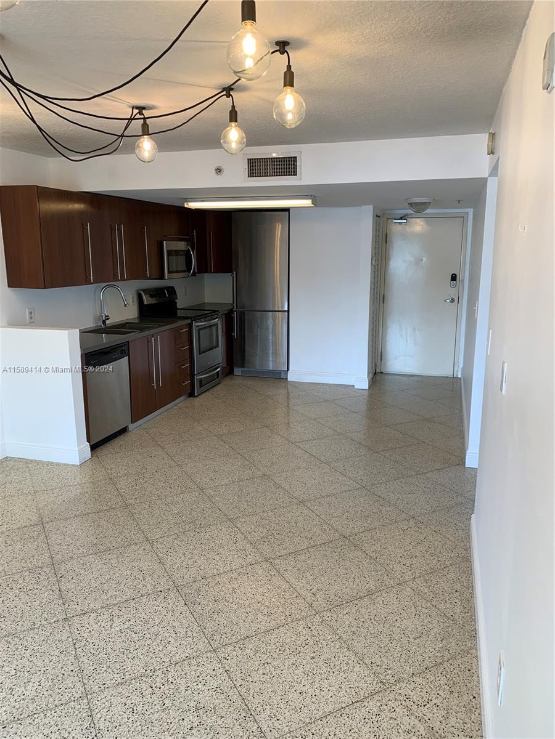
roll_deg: +0.3
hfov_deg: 53.1
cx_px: 278
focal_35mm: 26
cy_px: 370
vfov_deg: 67.3
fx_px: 556
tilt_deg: -10.6
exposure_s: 1/120
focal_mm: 4.25
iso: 50
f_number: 1.8
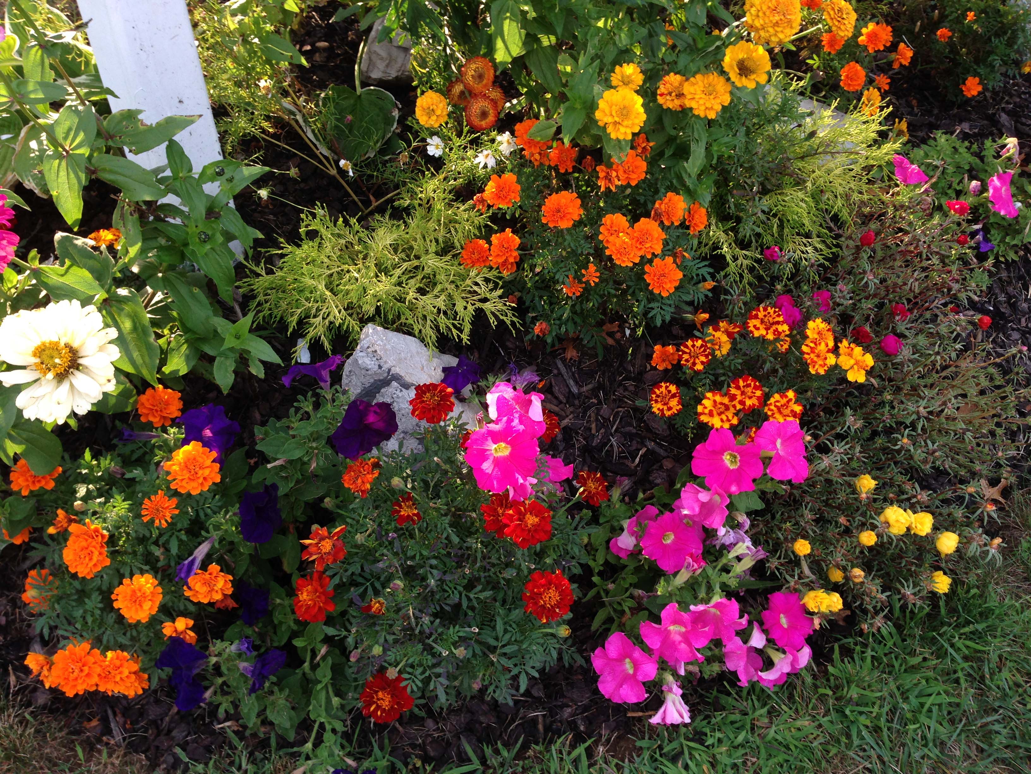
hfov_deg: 55.4
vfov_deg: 42.9
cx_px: 516
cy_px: 387
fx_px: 983
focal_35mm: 33
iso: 64
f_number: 2.4
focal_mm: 4.12
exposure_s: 1/120
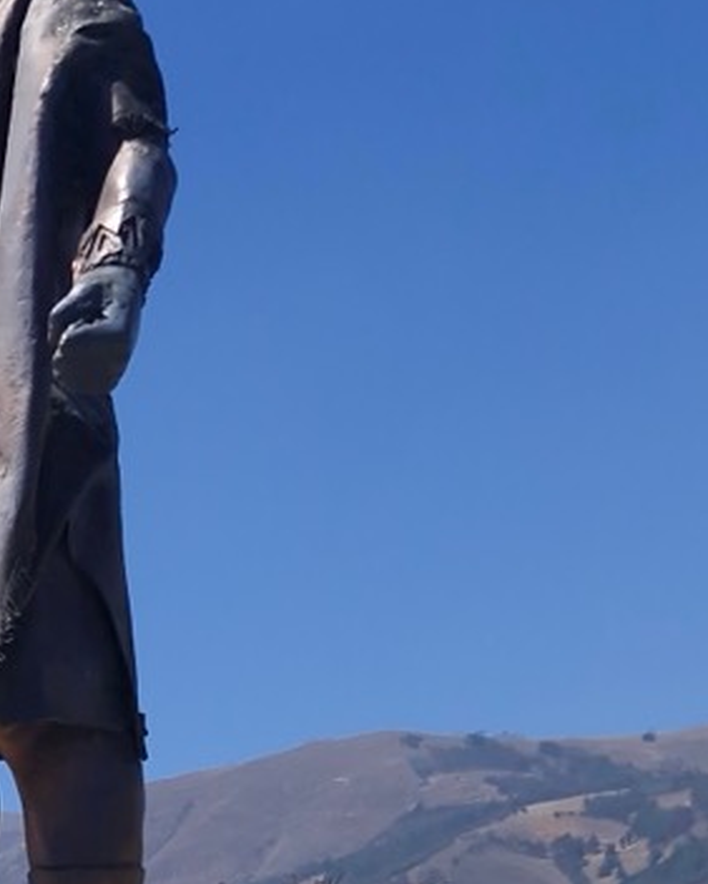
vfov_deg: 17.8
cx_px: -746
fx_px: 2669
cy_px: 1092
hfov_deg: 13.0
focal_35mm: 102
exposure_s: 1/2681
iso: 50
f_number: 1.8
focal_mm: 5.5
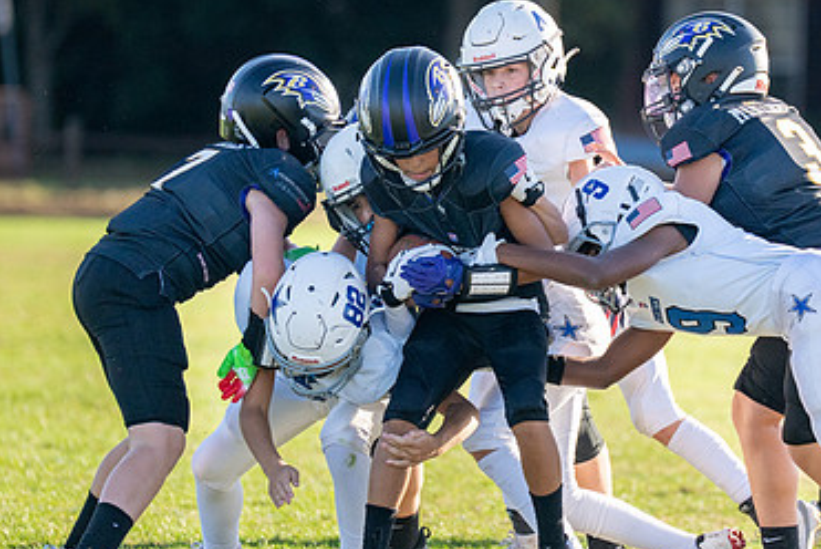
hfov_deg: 4.0
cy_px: 302
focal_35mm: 516
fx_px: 11777
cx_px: 576
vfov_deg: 2.7
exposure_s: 1/3200
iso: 320
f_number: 2.8
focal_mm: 200
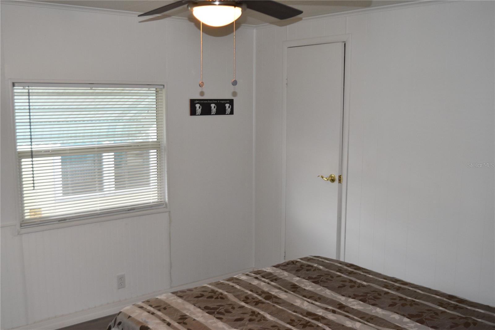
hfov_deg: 51.3
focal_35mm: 38
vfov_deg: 35.5
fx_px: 515
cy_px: 165
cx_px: 248
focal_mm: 25
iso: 800
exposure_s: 1/125
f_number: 5.6
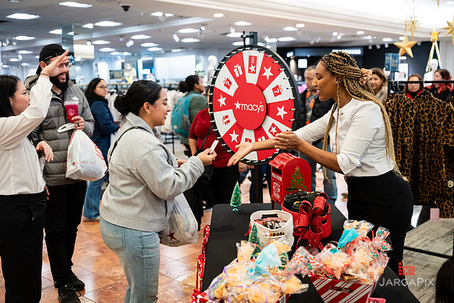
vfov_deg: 34.7
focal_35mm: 38
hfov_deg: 50.2
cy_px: 152
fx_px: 484
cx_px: 227
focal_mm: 38
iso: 1000
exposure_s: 1/100
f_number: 3.2
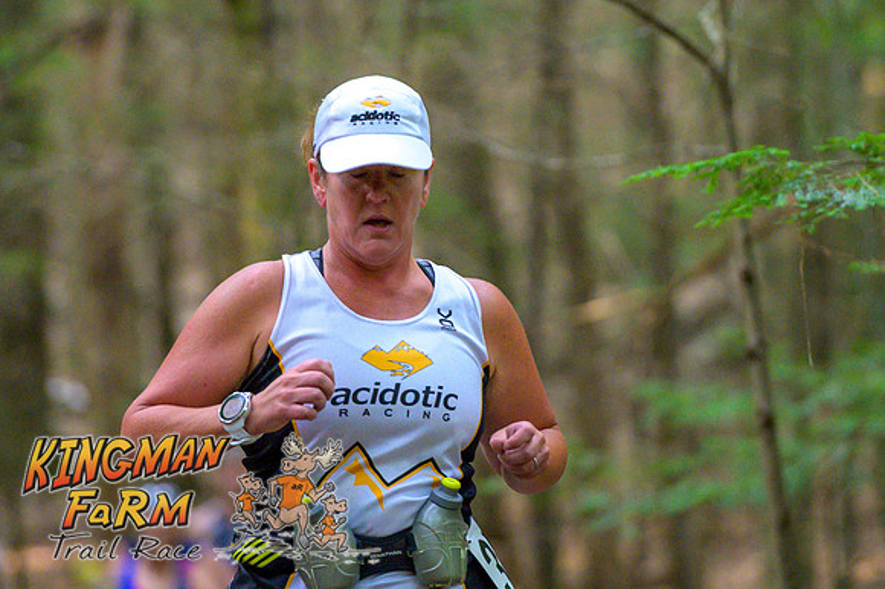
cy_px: 170
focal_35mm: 285
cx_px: 485
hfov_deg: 7.2
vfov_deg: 4.8
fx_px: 6990
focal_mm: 200
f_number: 4
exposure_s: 1/400
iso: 8000
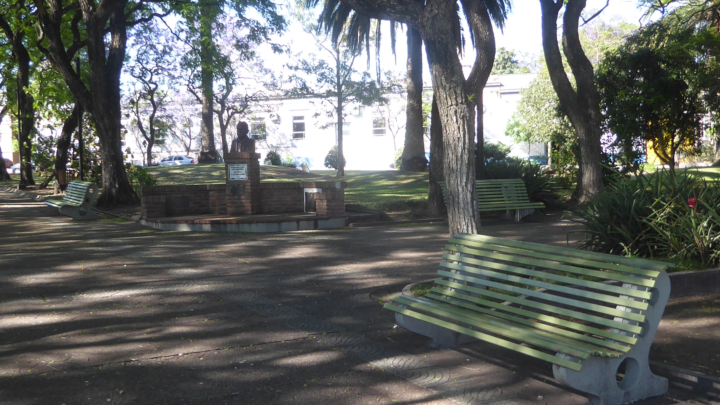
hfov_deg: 46.2
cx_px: 305
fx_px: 840
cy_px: 215
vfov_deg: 27.1
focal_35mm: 44
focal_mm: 4.3
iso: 80
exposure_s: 1/125
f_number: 3.3
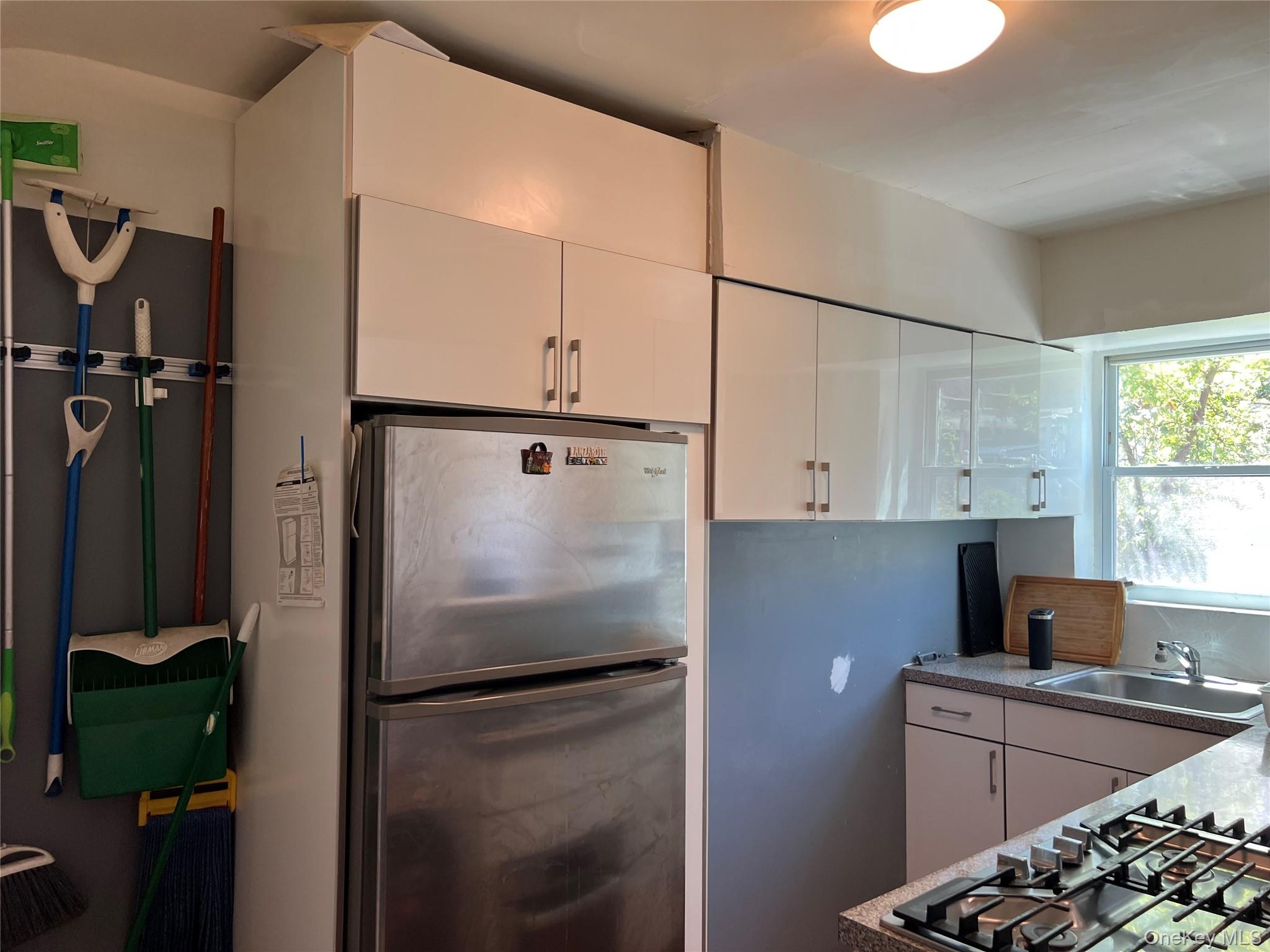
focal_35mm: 26
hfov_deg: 67.3
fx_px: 954
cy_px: 476
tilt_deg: -0.3
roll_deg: -0.3
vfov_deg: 53.1
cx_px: 635
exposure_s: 1/120
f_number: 1.5
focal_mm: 5.7
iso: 80
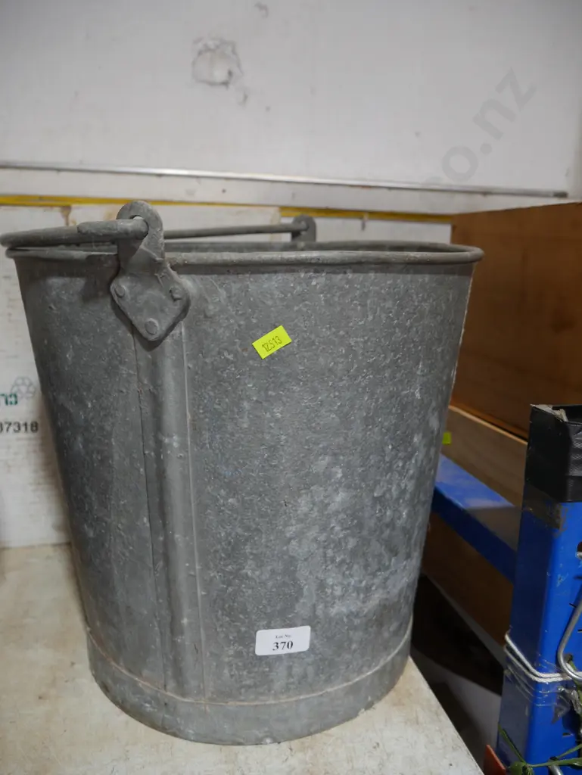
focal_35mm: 28
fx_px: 627
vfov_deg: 63.4
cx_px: 291
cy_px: 388
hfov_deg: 49.8
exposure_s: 1/60
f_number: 3.5
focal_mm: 14
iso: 200
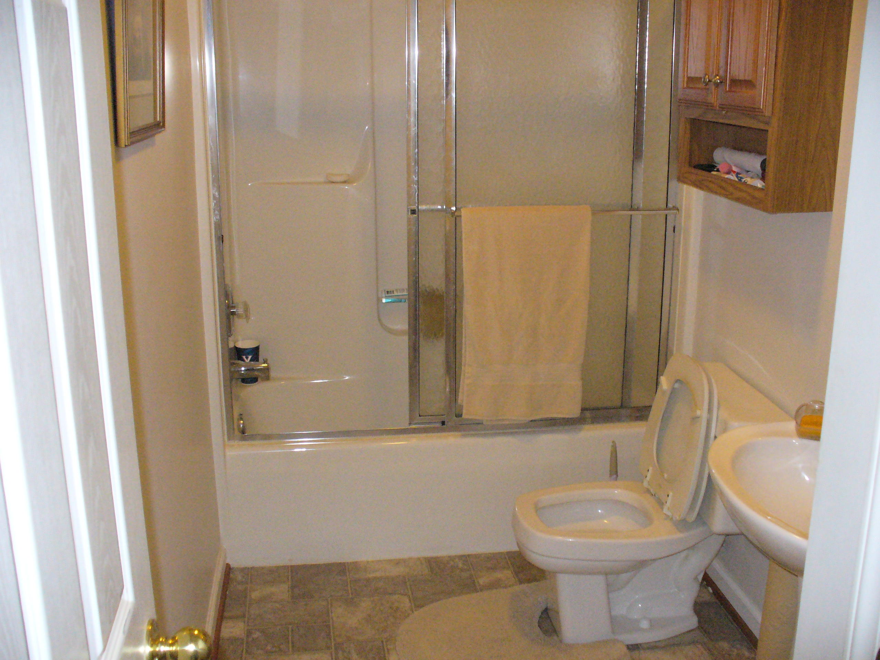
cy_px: 330
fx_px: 941
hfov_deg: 50.1
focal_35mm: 37
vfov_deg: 38.7
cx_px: 440
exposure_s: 1/30
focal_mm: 6.1
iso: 400
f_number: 2.8
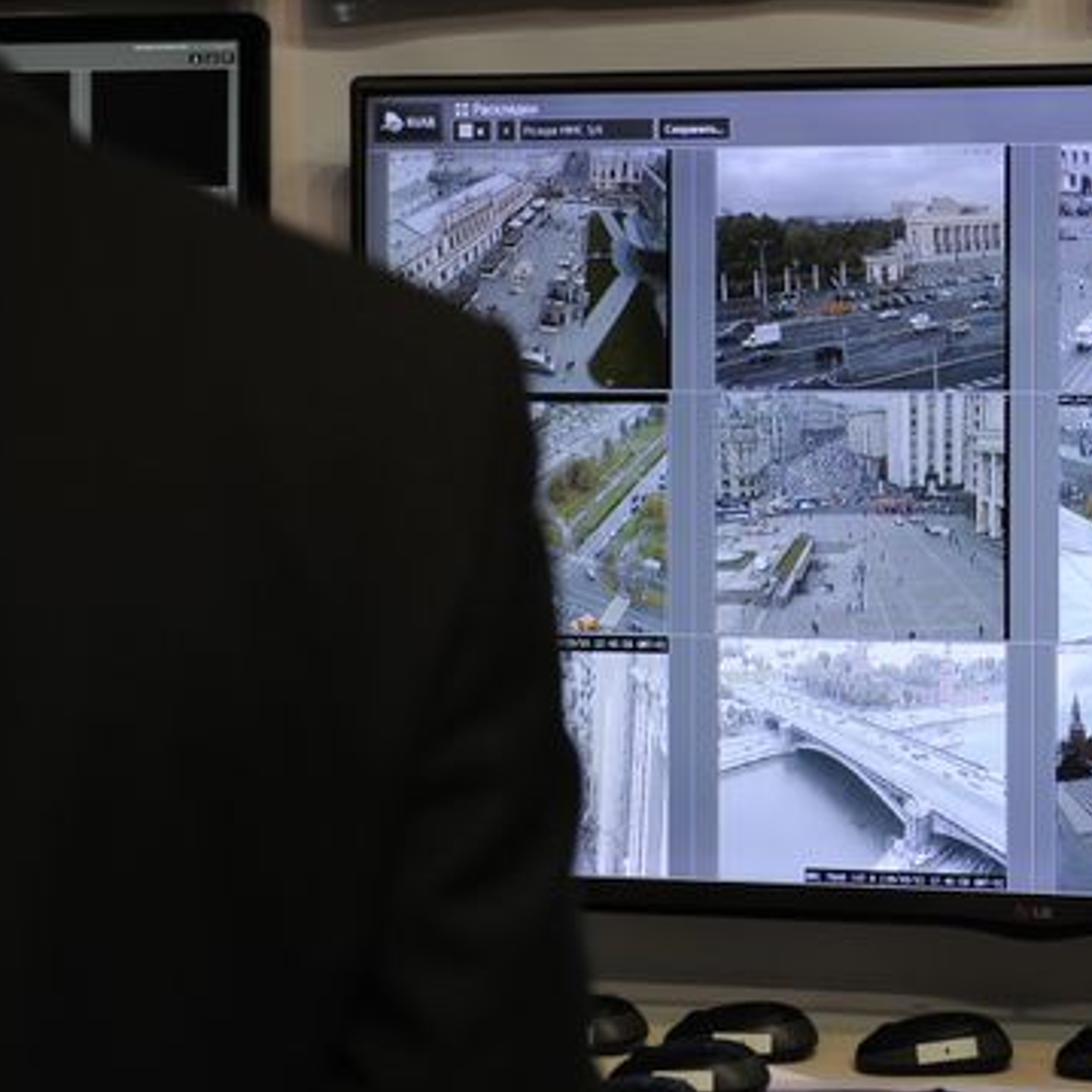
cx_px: 1031
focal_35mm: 96
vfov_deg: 18.1
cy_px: 389
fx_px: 3426
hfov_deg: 17.8
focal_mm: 58
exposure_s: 1/200
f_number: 3.2
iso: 640
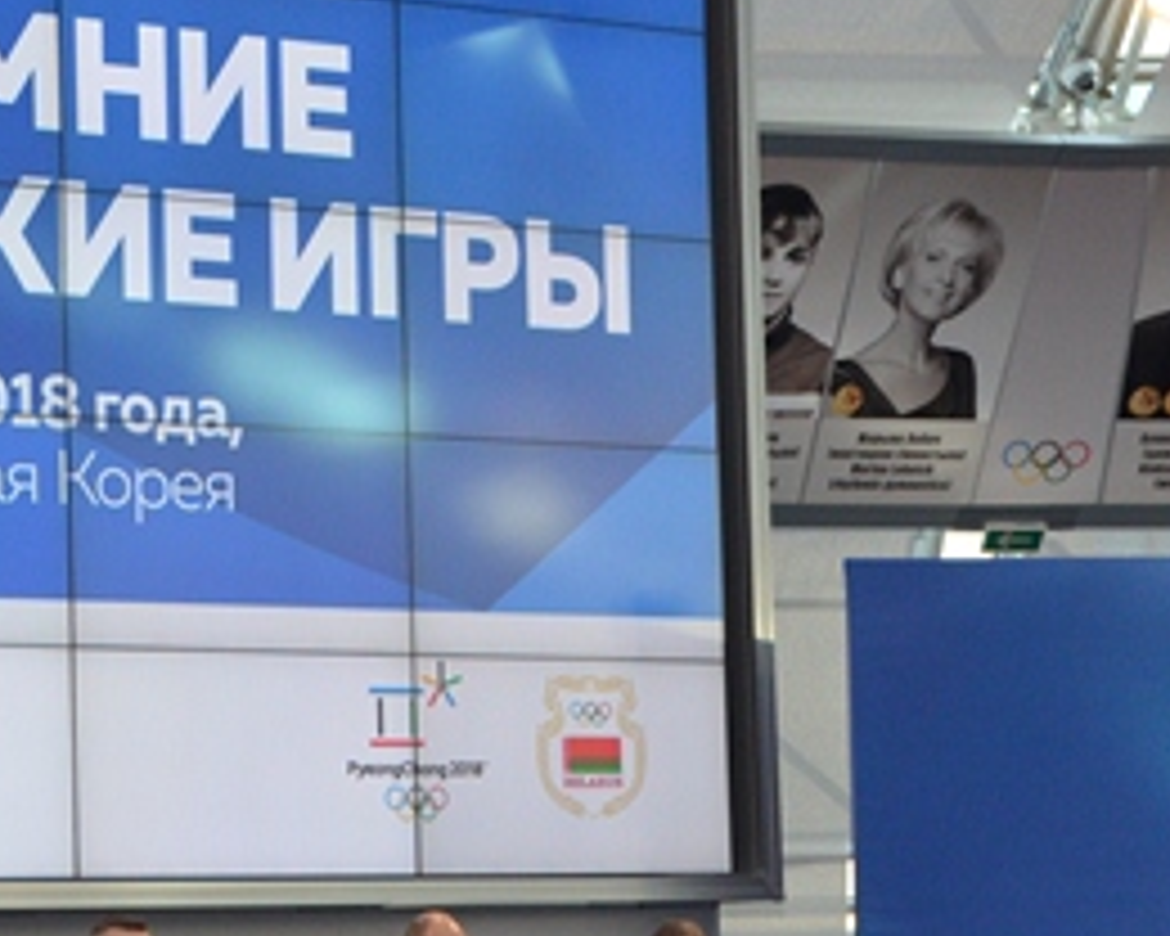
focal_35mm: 97
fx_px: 3359
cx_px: -50
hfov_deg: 19.1
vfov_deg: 15.8
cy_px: 673
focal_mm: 28
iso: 1250
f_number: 5
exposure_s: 1/250
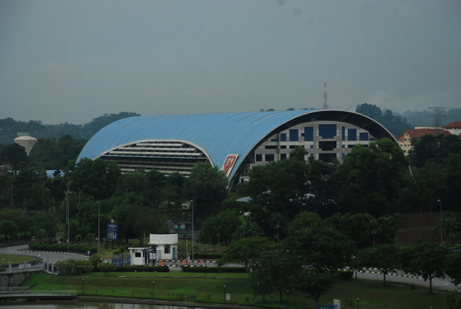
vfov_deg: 11.5
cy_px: 154
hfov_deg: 17.0
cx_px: 230
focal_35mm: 120
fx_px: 1540
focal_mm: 80
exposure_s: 1/50
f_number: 5.6
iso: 1000
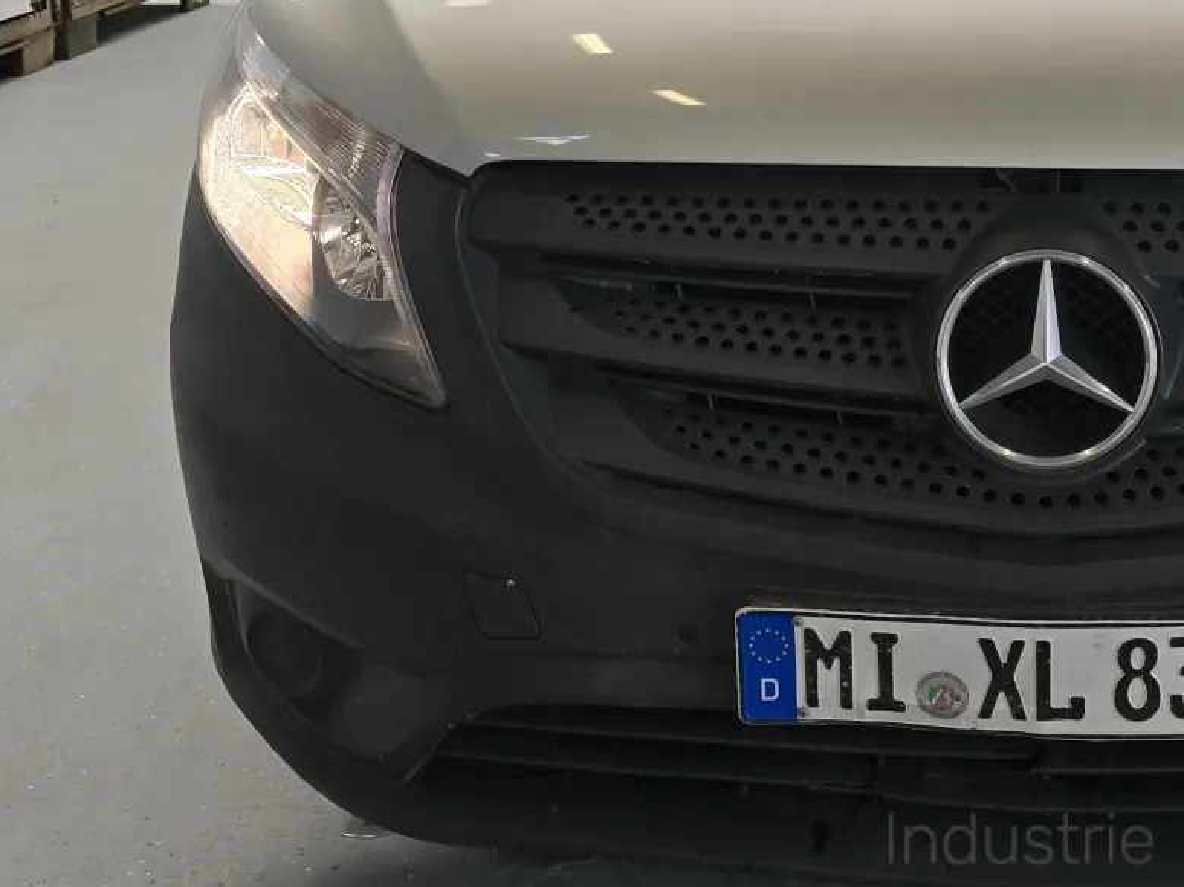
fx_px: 1949
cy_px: 156
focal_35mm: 57
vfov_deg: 25.1
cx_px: 976
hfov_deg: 32.7
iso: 100
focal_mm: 6.3
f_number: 1.7
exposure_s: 1/180
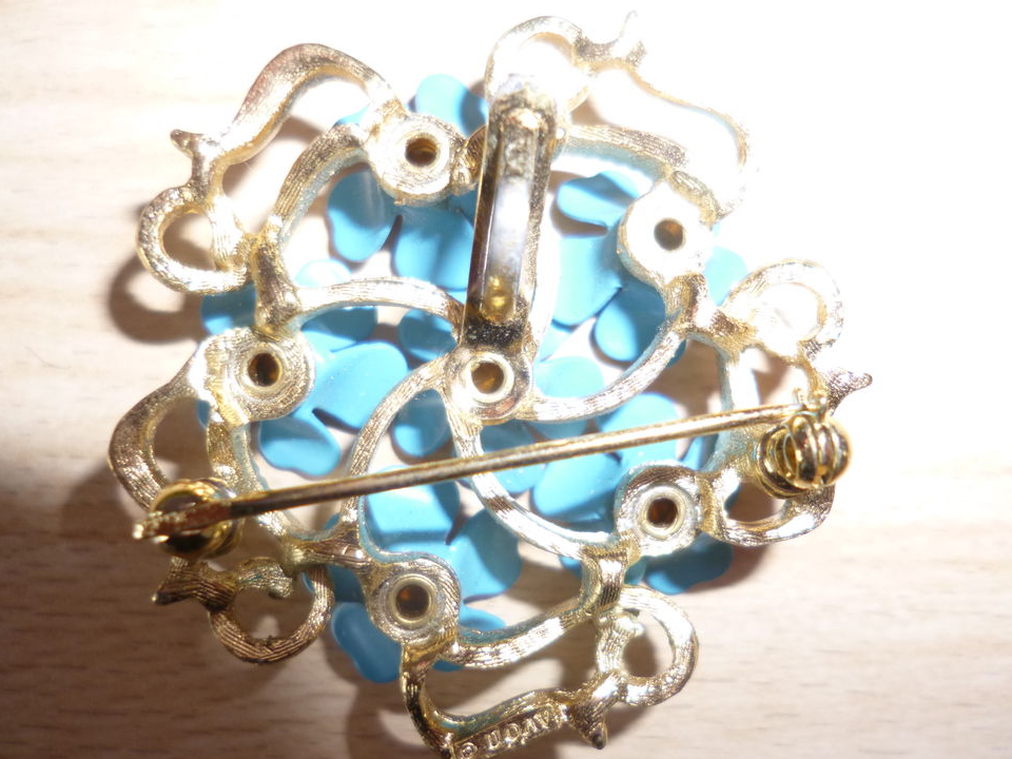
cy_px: 384
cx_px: 515
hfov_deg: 69.4
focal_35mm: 25
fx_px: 731
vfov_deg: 54.9
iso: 100
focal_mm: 4.3
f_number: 2.5
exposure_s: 1/60
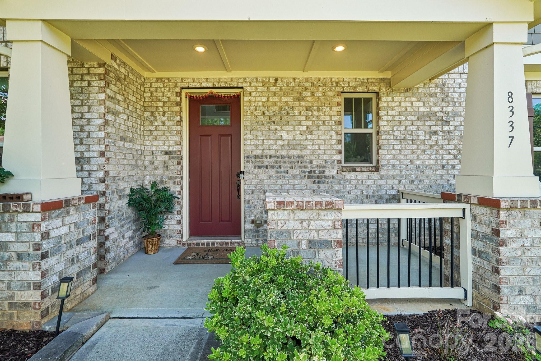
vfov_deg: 74.6
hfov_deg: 97.6
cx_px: 270
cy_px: 180
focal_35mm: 16
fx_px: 237
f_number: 8
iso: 160
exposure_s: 1/30
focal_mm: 10.5
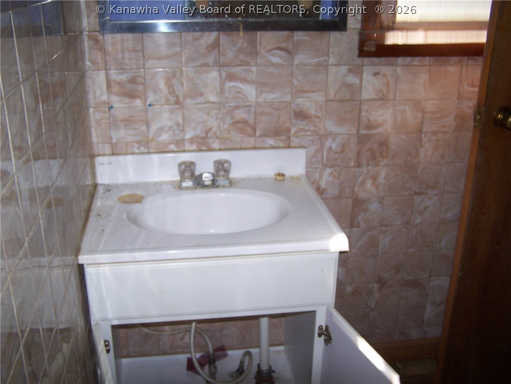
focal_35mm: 38
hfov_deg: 49.0
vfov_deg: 37.7
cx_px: 256
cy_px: 192
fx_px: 561
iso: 80
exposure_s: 1/60
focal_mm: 6.3
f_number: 2.8
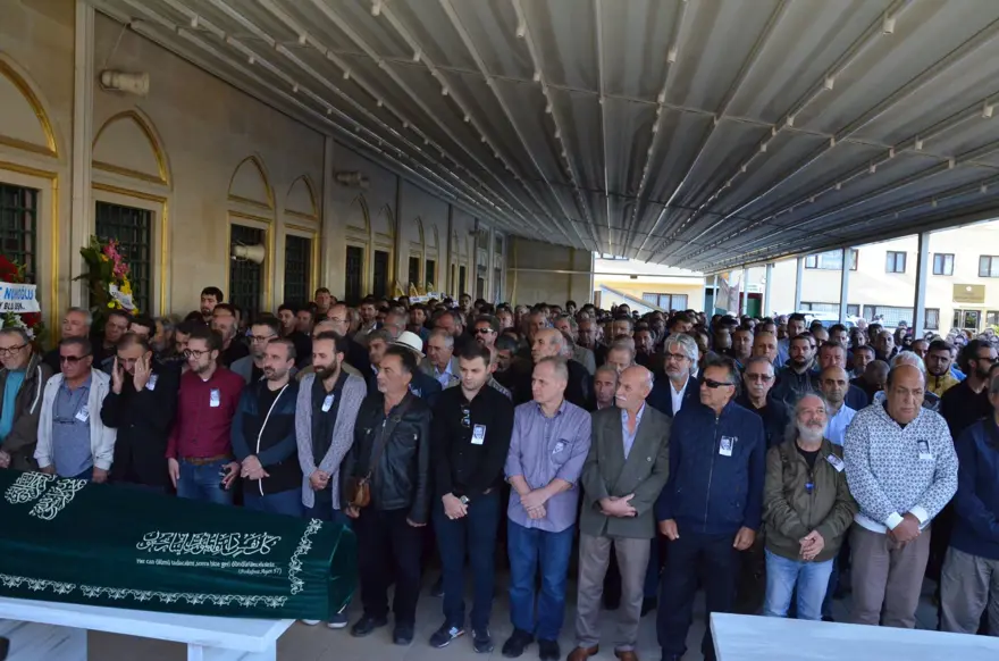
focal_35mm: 27
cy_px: 330
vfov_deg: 47.7
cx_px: 500
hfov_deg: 67.5
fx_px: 747
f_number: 8
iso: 2500
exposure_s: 1/250
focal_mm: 18
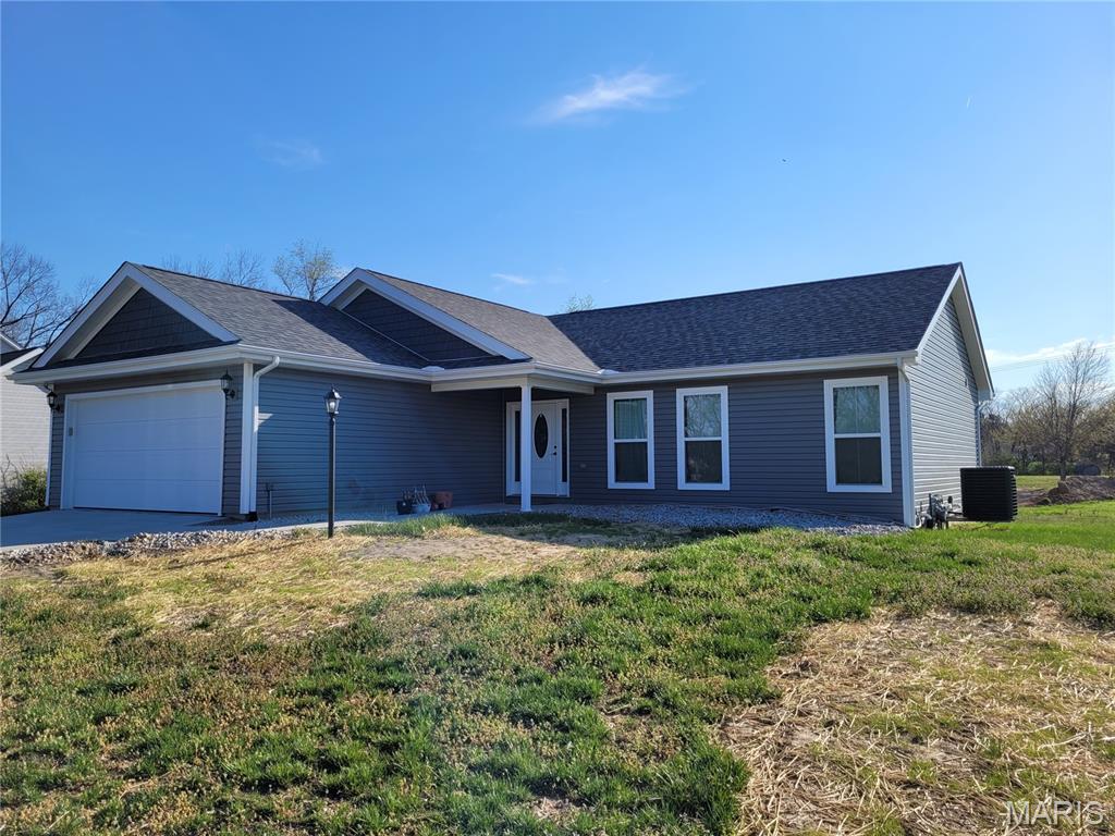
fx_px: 837
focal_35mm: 26
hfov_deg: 67.3
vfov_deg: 53.1
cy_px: 418
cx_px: 558
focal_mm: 5.4
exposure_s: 1/2531
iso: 40
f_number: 1.8
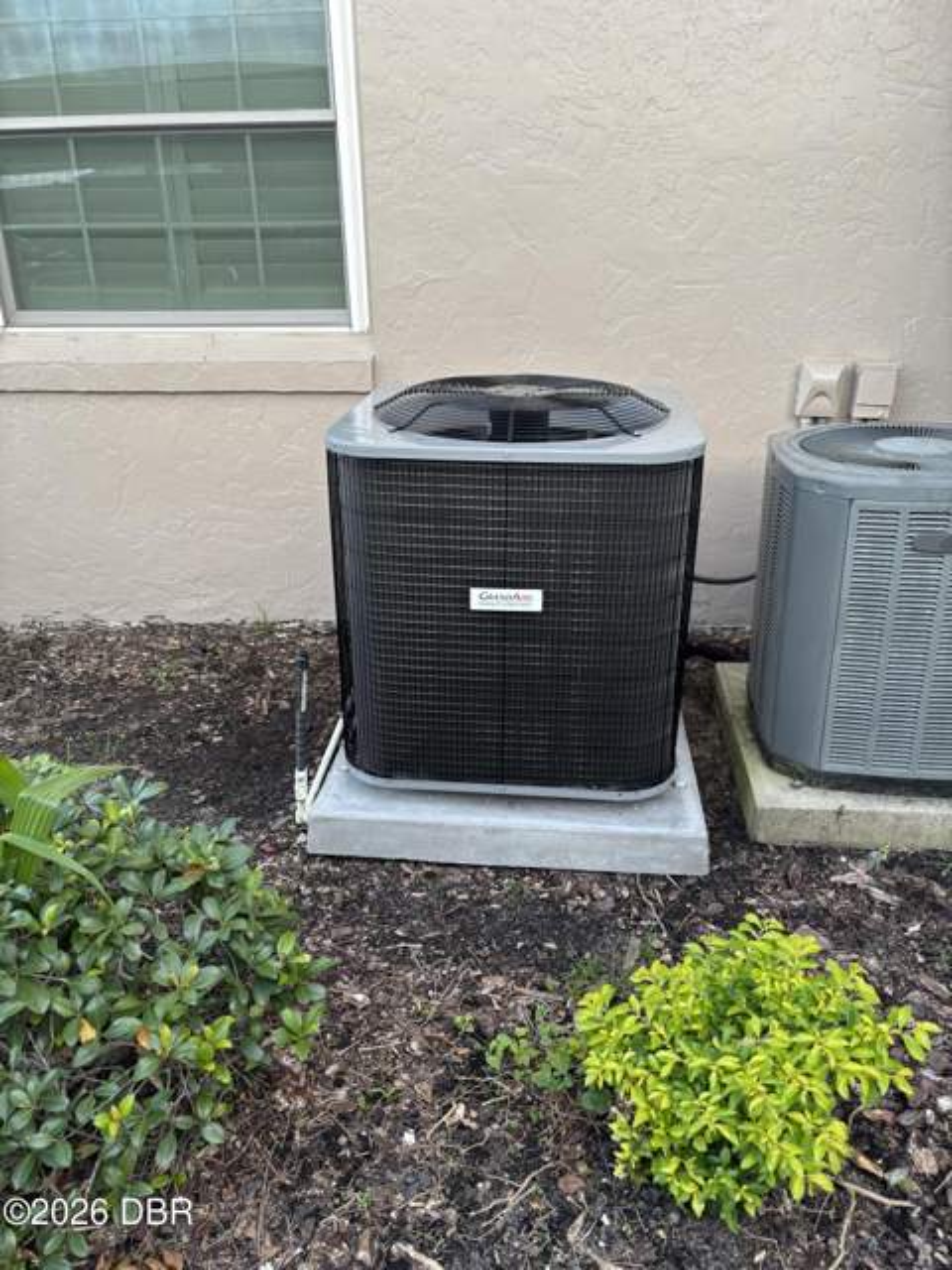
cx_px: 476
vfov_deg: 67.3
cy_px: 635
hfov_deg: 53.1
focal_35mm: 26
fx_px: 953
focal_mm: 5.96
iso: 64
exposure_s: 1/121
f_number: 1.6
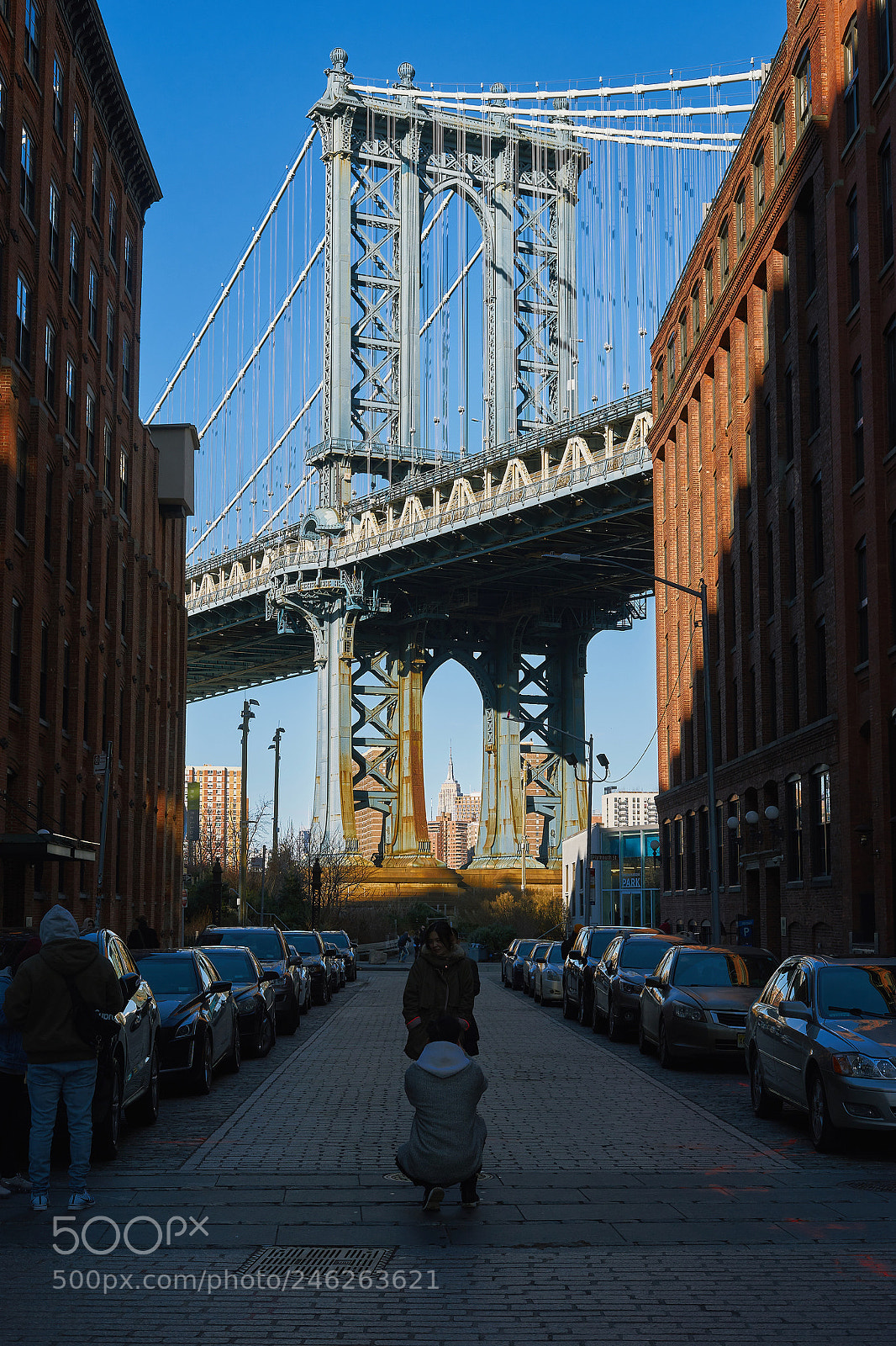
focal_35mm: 50
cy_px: 673
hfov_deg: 27.0
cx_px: 448
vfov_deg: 39.6
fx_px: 1867
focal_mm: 50
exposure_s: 1/250
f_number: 9
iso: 160
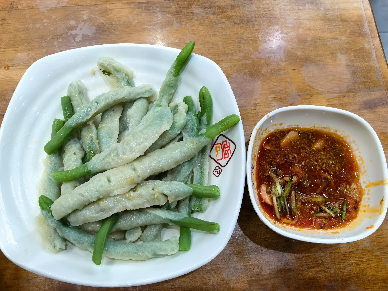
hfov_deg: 65.3
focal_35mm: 27
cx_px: 194
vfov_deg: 51.4
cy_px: 146
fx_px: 303
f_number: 2.8
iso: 320
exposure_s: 1/100
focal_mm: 5.75
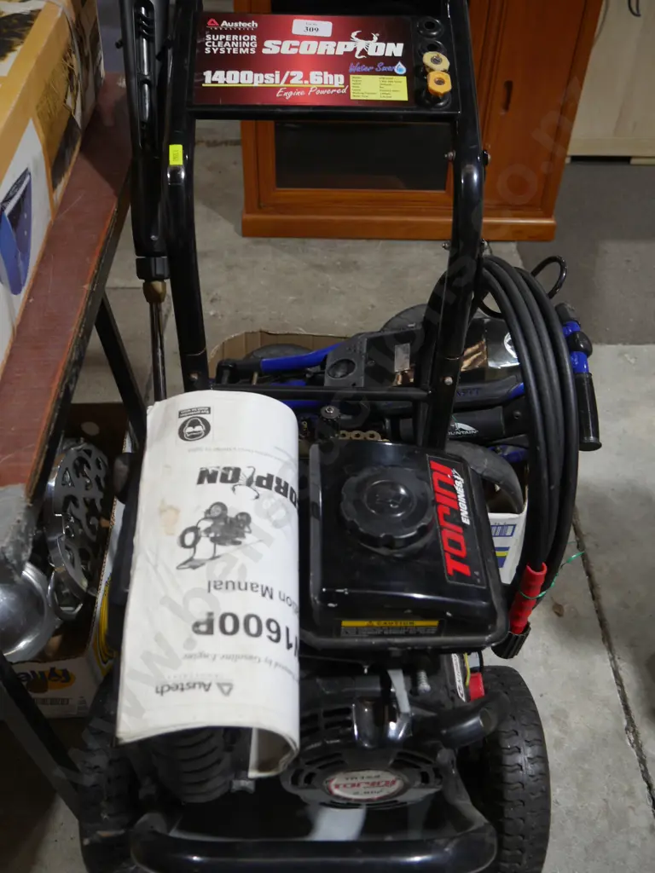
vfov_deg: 56.8
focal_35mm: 32
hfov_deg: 44.2
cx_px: 328
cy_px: 436
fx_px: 807
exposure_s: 1/60
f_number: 3.6
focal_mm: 16
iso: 250
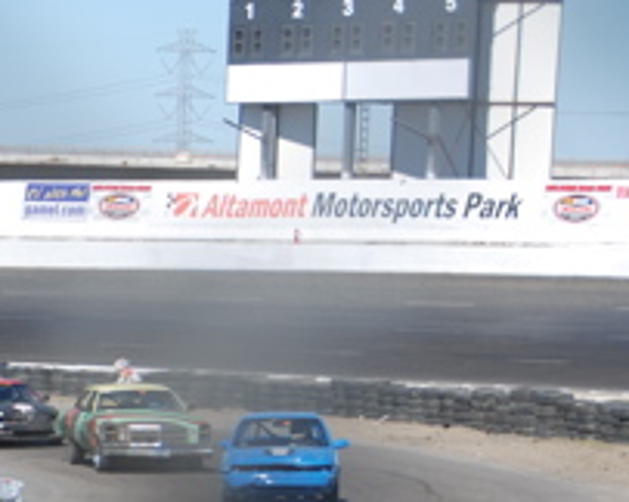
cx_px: -321
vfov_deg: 6.2
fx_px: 4631
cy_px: 456
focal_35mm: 249
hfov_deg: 7.6
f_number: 5.6
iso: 100
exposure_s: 1/500
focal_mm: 56
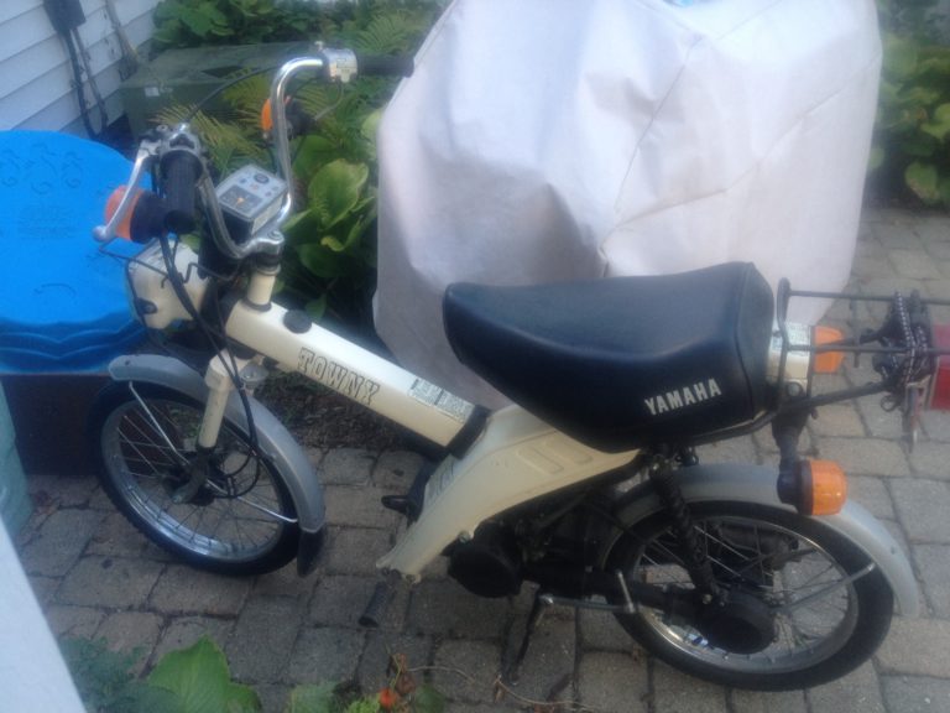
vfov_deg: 40.7
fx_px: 961
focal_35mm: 35
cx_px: 475
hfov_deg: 52.6
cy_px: 356
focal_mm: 4.28
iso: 50
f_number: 2.4
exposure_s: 1/60
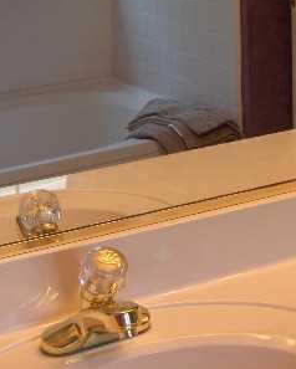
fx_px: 897
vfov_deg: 23.2
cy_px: 124
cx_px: 238
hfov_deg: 18.6
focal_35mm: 82
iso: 140
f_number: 2.8
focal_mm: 8
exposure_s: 1/124
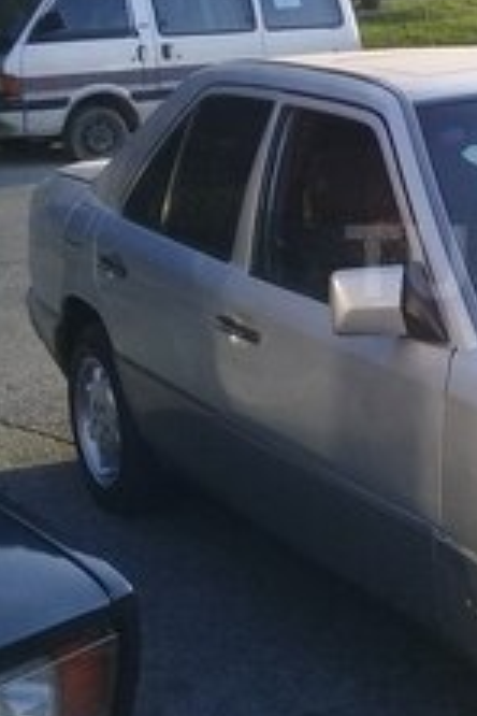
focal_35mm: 72
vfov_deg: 28.0
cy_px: 261
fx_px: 1431
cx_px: 593
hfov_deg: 17.9
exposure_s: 1/370
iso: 50
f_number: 2.2
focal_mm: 3.3
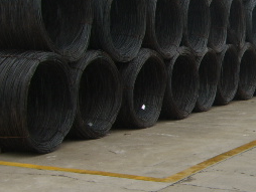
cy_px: 65
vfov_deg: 18.9
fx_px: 577
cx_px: 193
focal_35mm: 78
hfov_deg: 24.7
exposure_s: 1/192
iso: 71
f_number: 4
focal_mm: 8.13
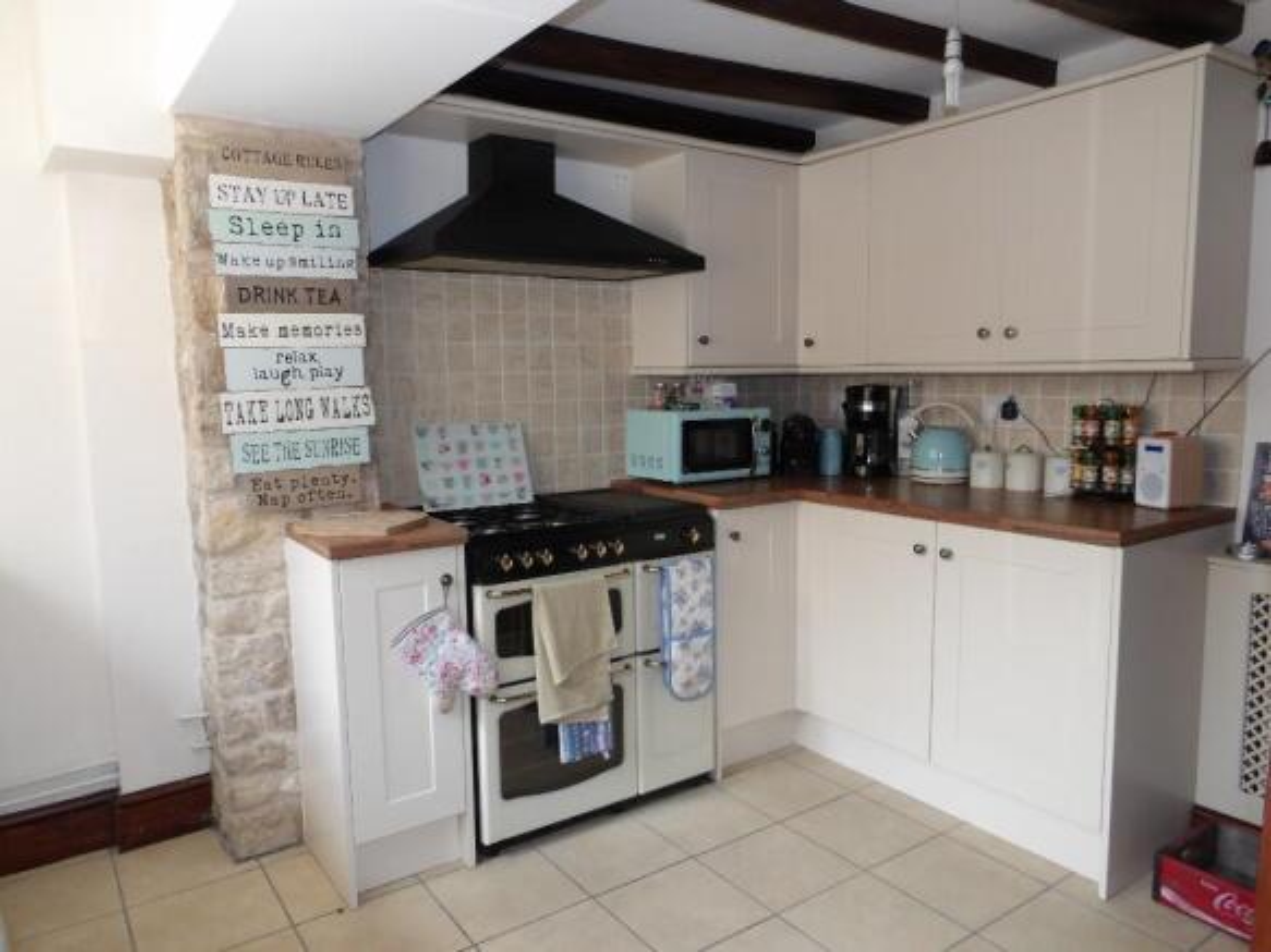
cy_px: 476
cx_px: 636
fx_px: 881
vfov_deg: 56.8
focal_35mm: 24
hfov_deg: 71.6
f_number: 4.1
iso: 126
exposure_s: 1/30
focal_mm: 4.3
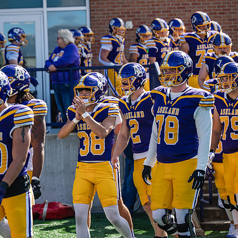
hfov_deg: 12.4
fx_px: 1097
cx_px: 71
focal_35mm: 141
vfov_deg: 12.4
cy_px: 119
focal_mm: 110
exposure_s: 1/400
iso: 100
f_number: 3.5
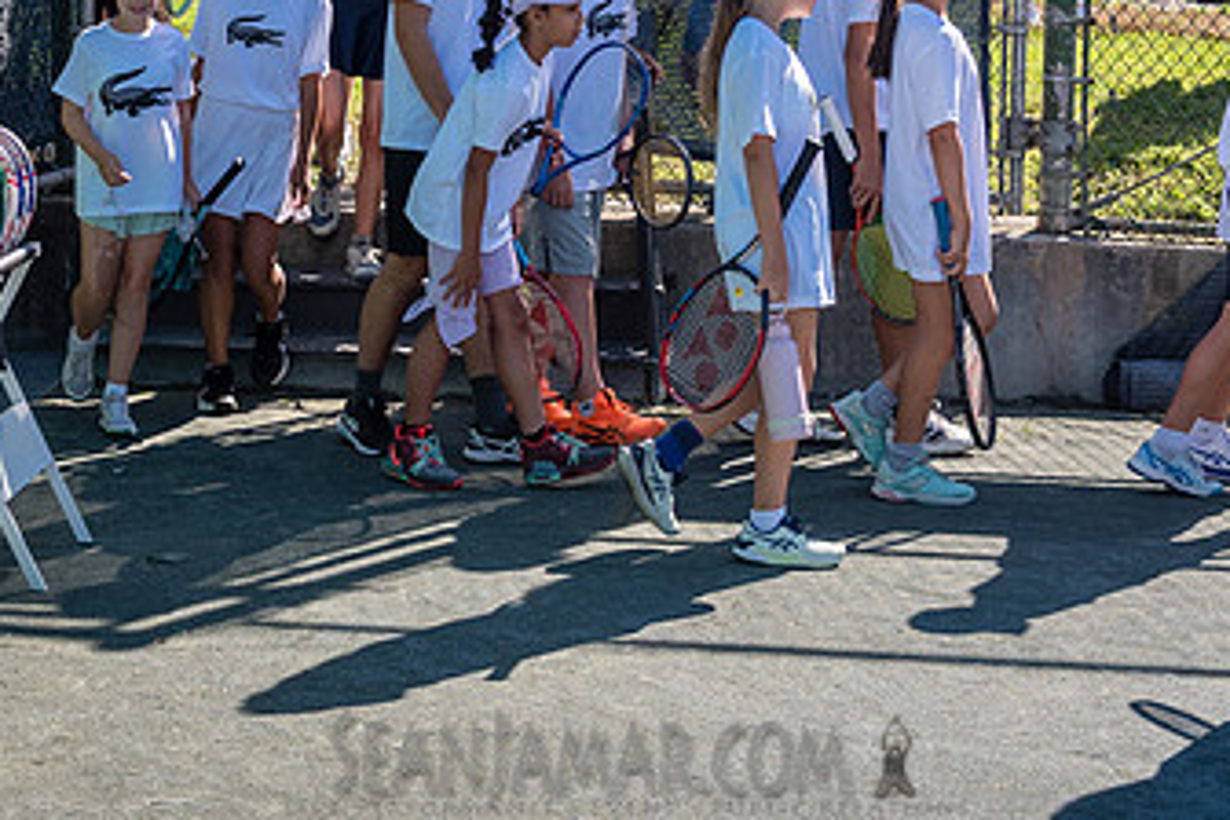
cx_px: 270
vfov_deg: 14.8
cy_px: -100
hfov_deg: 22.4
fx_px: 3075
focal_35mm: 90
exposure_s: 1/800
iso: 200
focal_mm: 38
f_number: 4
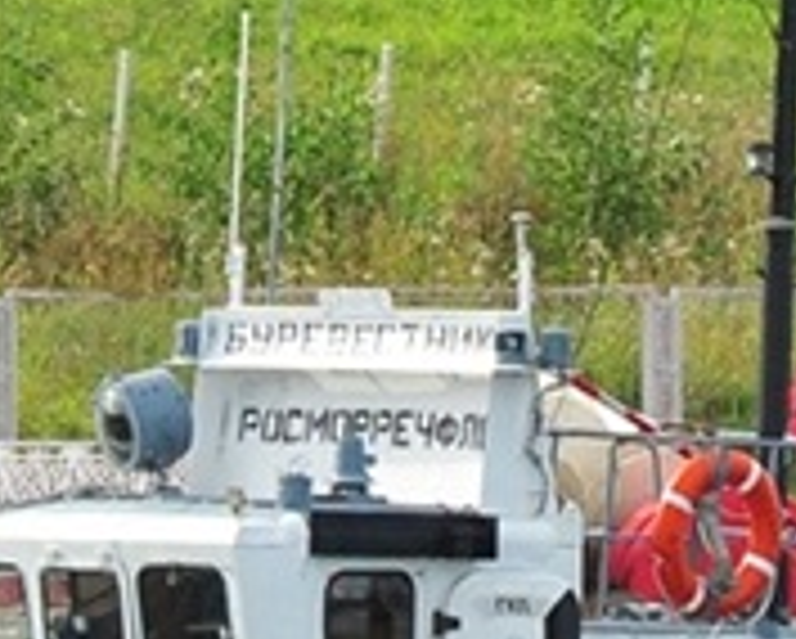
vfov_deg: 1.3
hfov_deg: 1.7
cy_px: 182
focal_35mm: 1154
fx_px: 27217
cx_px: 499
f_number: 5.6
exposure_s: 1/500
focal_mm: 112
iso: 200
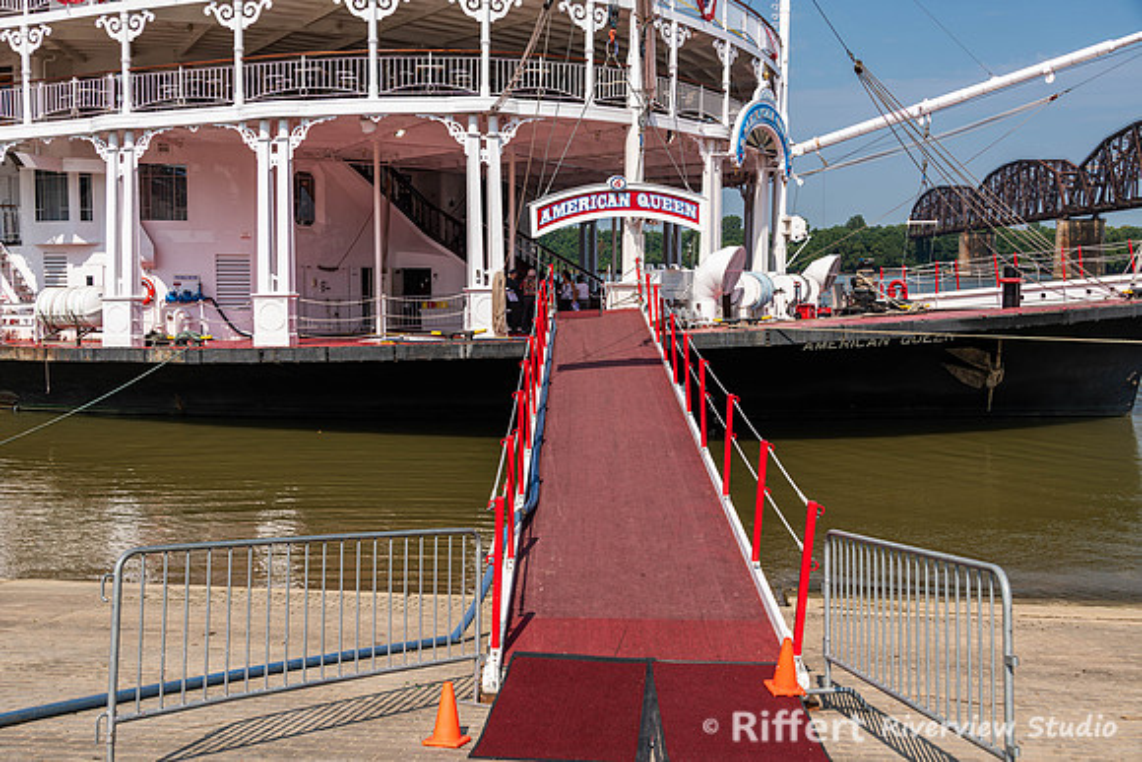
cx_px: 571
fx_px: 1142
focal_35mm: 36
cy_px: 381
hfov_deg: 53.1
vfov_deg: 36.9
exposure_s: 1/160
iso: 64
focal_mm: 36
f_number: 8
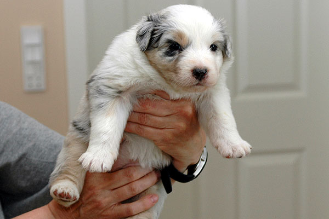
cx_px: 164
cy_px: 110
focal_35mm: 68
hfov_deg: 29.9
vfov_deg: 20.2
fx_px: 617
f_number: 5
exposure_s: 1/60
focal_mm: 45
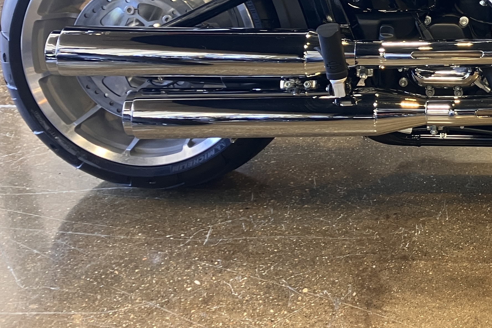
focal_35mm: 66
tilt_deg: -21.4
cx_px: 540
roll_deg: -1.2
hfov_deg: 27.9
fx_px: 902
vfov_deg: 19.9
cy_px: -16
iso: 80
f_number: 1.8
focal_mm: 3.99
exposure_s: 1/60
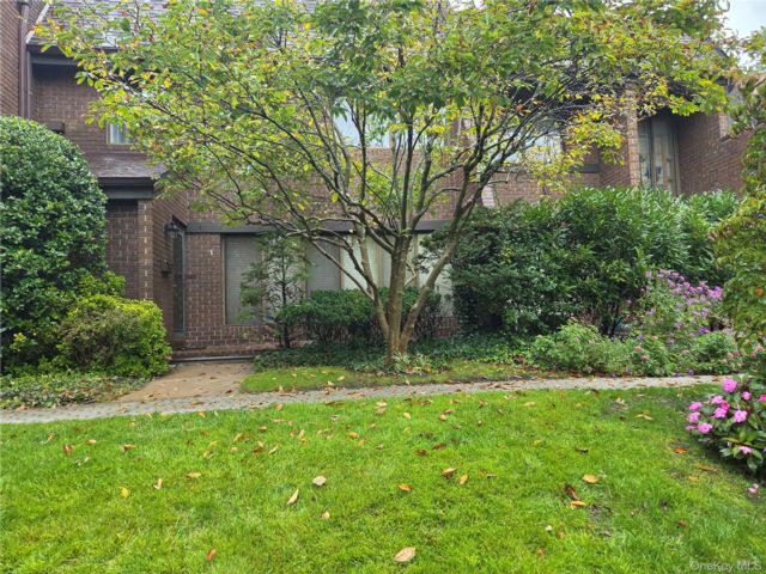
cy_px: 287
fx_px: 509
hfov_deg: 73.9
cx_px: 383
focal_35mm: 23
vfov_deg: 58.9
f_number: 1.8
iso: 320
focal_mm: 5.4
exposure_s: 1/120
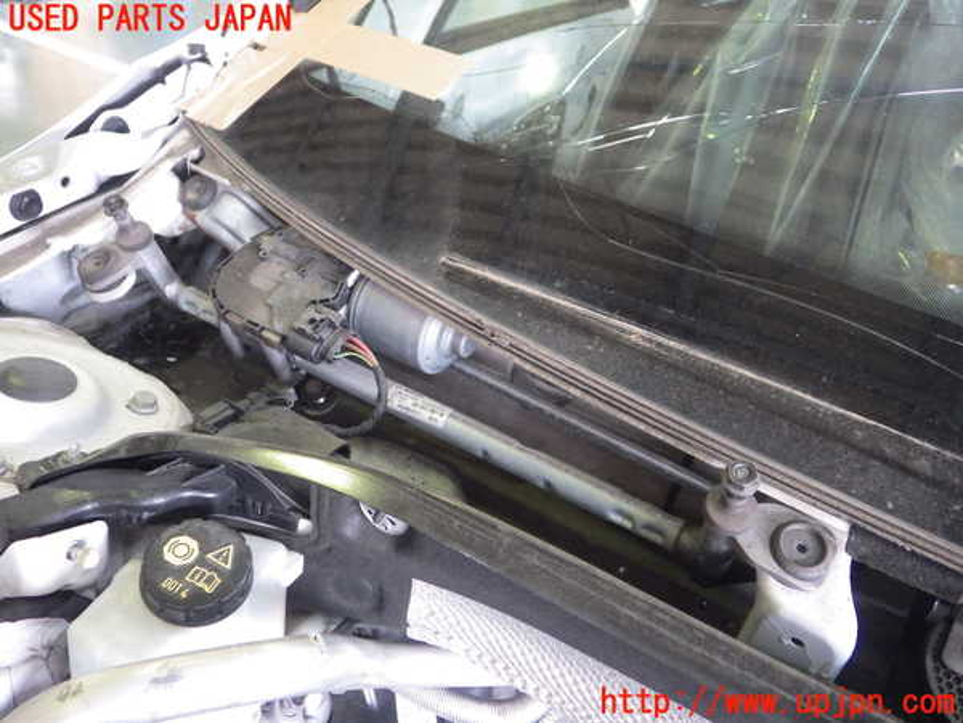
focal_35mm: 31
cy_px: 362
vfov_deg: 45.4
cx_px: 482
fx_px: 862
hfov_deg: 58.4
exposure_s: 1/50
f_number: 2.3
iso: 640
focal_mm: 5.5
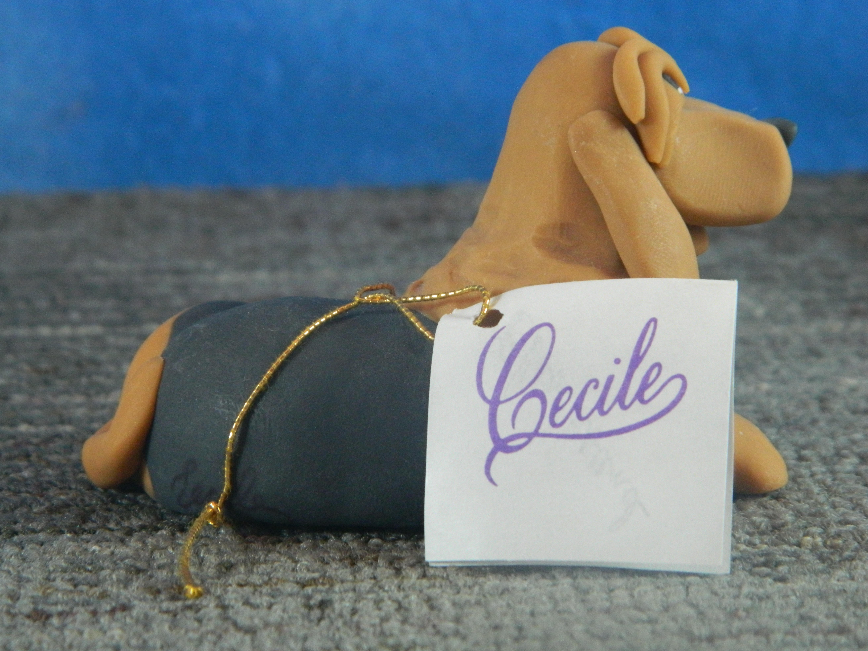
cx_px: 434
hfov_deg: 15.3
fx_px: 3235
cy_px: 326
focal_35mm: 129
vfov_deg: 11.5
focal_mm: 23.2
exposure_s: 1/25
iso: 400
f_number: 4.7
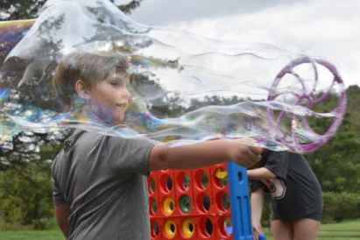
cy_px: 120
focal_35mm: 69
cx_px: 180
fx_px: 690
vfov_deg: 19.7
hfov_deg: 29.2
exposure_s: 1/250
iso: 180
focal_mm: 46
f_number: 8
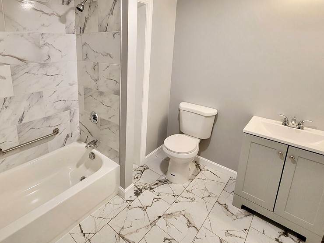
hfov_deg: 85.1
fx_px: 168
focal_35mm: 18
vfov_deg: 70.2
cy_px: 88
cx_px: 112
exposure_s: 1/60
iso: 250
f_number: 2.2
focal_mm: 2.2
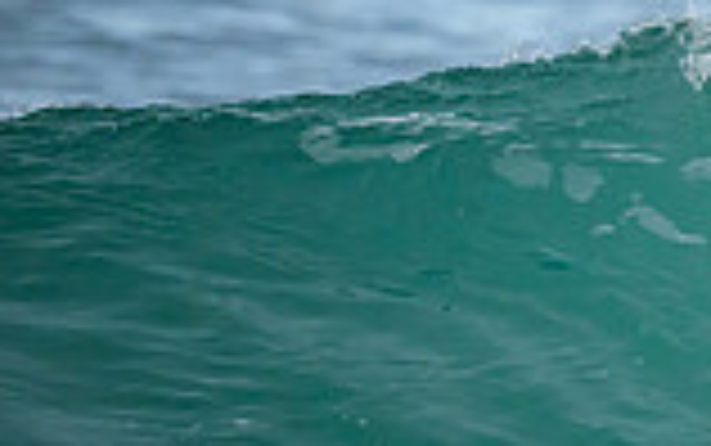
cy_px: 282
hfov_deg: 0.7
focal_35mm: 2999
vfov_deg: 0.4
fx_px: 58153
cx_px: 1264
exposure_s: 1/2000
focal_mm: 800
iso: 2200
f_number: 6.3
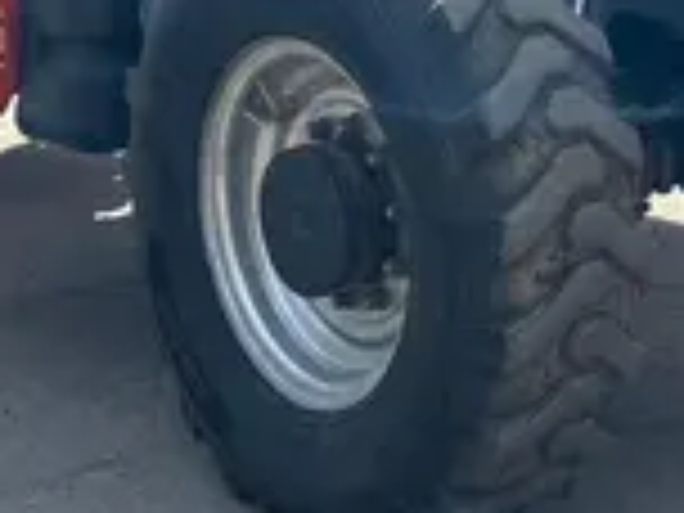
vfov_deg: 15.5
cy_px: 43
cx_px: 630
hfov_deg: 20.4
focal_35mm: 94
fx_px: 1857
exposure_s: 1/1838
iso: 50
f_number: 1.5
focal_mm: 5.7
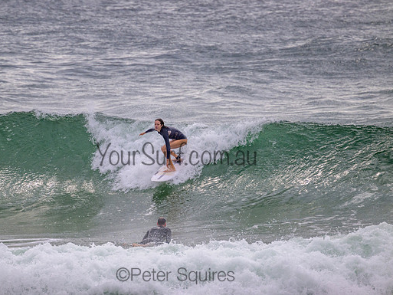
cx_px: 175
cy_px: 148
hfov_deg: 2.3
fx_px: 9880
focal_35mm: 870
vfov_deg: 1.7
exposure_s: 1/2000
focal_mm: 800
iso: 1250
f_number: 11
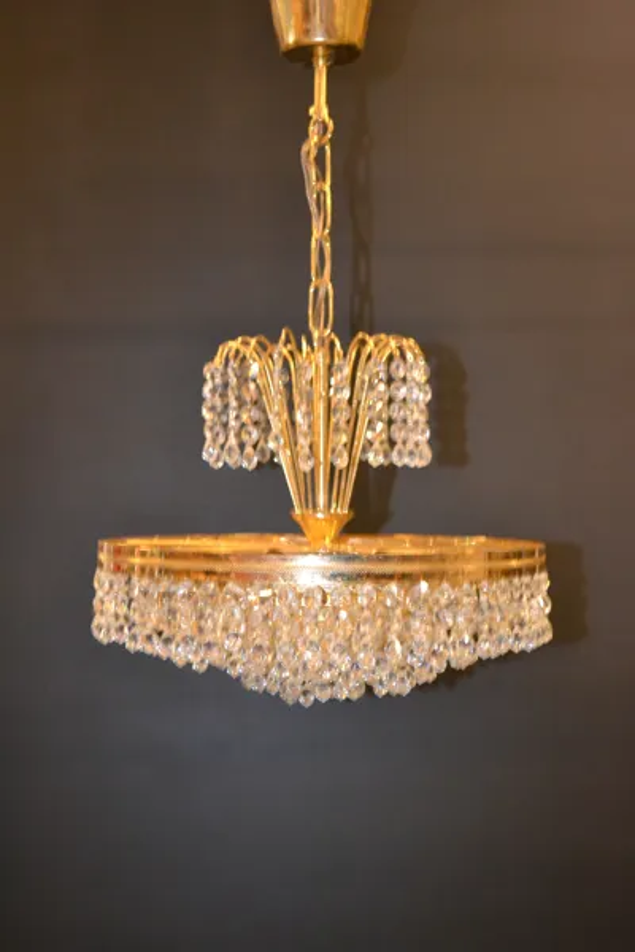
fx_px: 1270
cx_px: 318
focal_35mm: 48
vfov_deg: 41.1
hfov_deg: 28.1
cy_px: 476
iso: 3200
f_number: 4.8
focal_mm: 32
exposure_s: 1/60
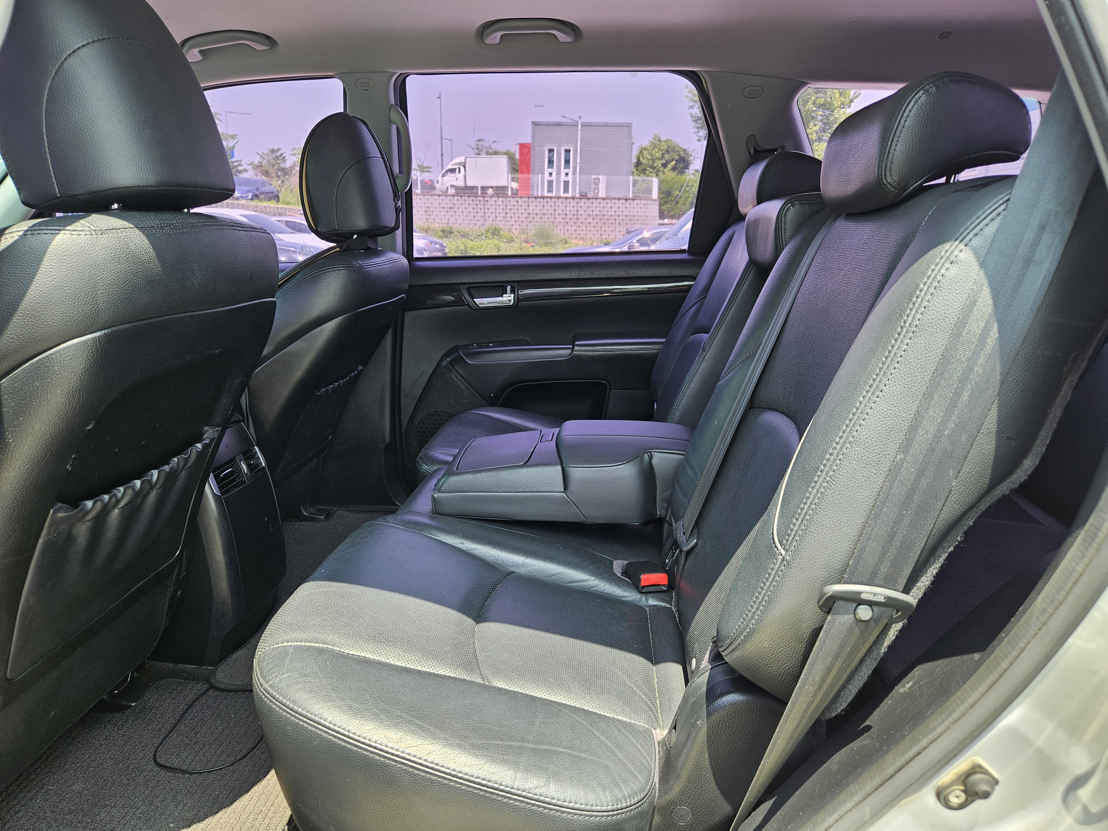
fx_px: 736
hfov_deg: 73.9
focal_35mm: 23
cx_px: 554
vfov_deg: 58.9
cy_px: 416
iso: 25
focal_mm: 5.4
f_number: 1.8
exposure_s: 1/164
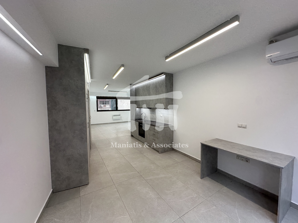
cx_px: 149
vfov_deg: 85.7
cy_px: 112
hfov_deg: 102.1
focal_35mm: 14
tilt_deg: -2.6
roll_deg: +0.6
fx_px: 121
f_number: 2.2
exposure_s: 1/100
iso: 50
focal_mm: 2.22
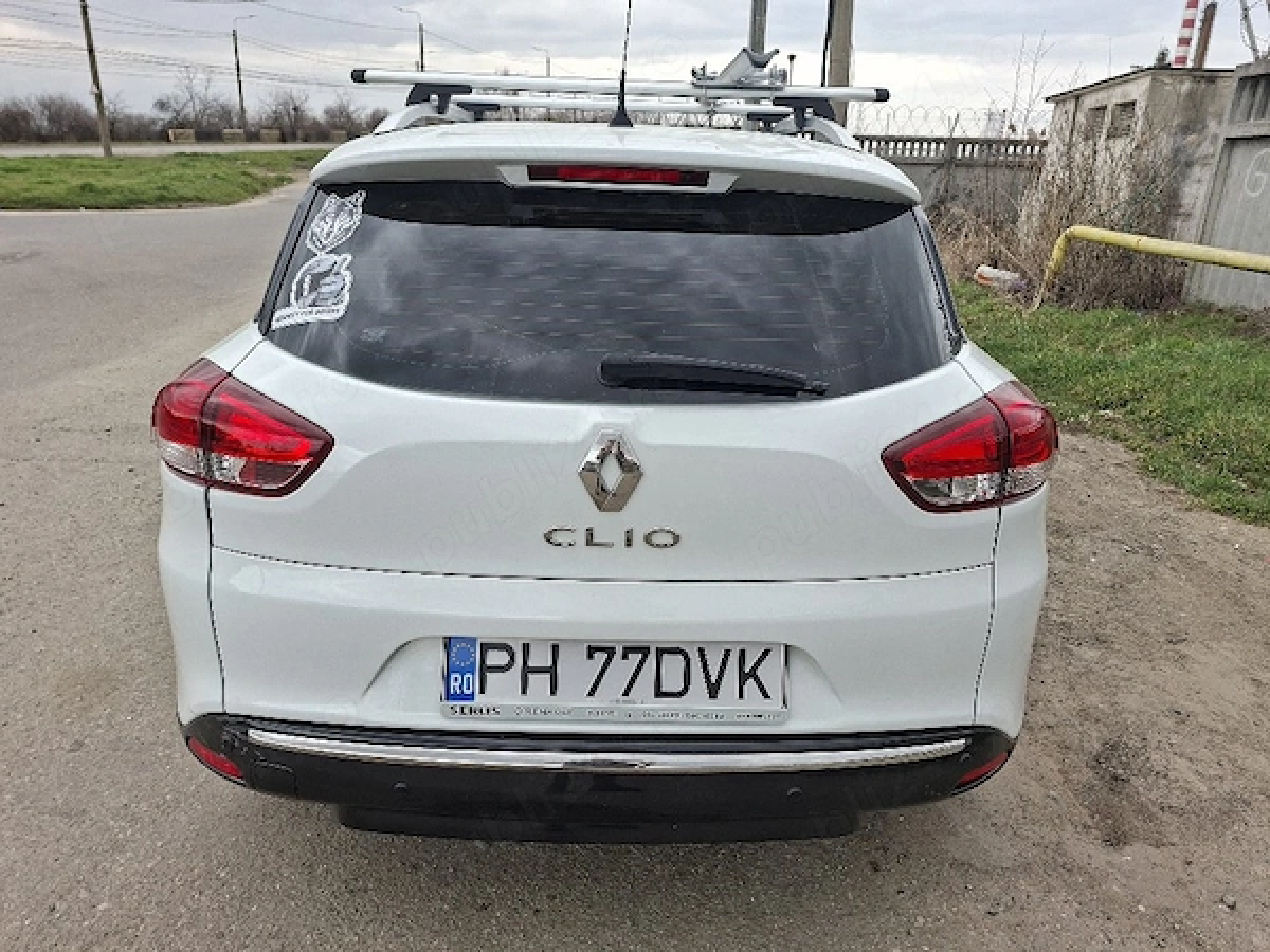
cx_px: 635
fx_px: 844
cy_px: 476
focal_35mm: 23
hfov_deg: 73.9
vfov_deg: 58.9
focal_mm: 5.54
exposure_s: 1/370
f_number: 1.8
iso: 50
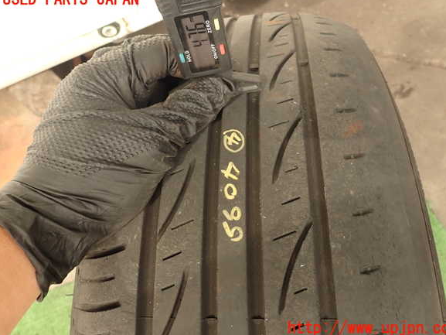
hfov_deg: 67.3
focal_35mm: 26
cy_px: 164
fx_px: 335
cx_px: 230
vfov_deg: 53.1
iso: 100
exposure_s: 1/80
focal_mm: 4.5
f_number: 2.8
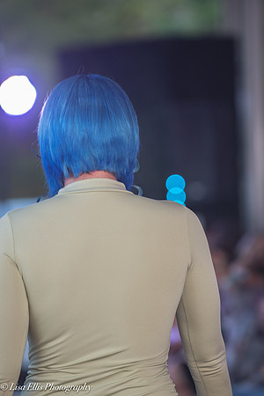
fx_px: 2640
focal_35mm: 240
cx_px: 132
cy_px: 198
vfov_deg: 8.6
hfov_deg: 5.7
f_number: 4.5
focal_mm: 200
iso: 400
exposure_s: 1/250
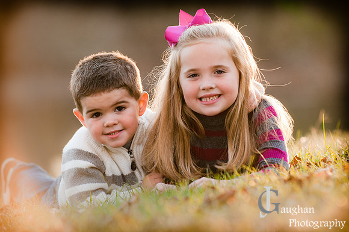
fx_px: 2469
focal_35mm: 255
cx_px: 174
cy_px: 116
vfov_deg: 5.4
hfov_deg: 8.1
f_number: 3.2
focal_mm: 170
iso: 400
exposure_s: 1/200
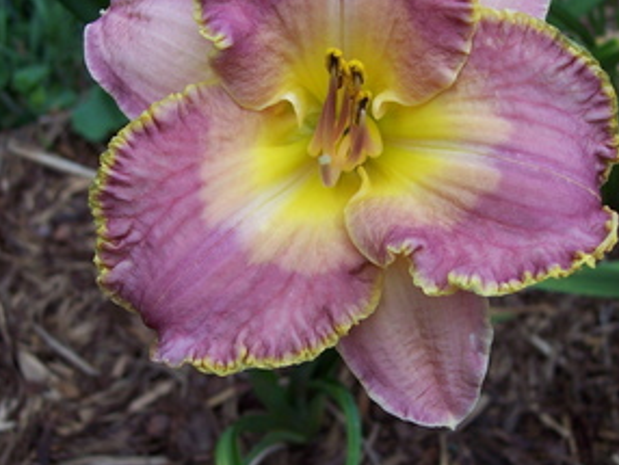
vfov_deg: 24.4
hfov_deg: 32.1
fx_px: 1074
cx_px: 335
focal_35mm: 60
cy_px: 167
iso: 100
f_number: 3.4
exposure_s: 1/90
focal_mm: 8
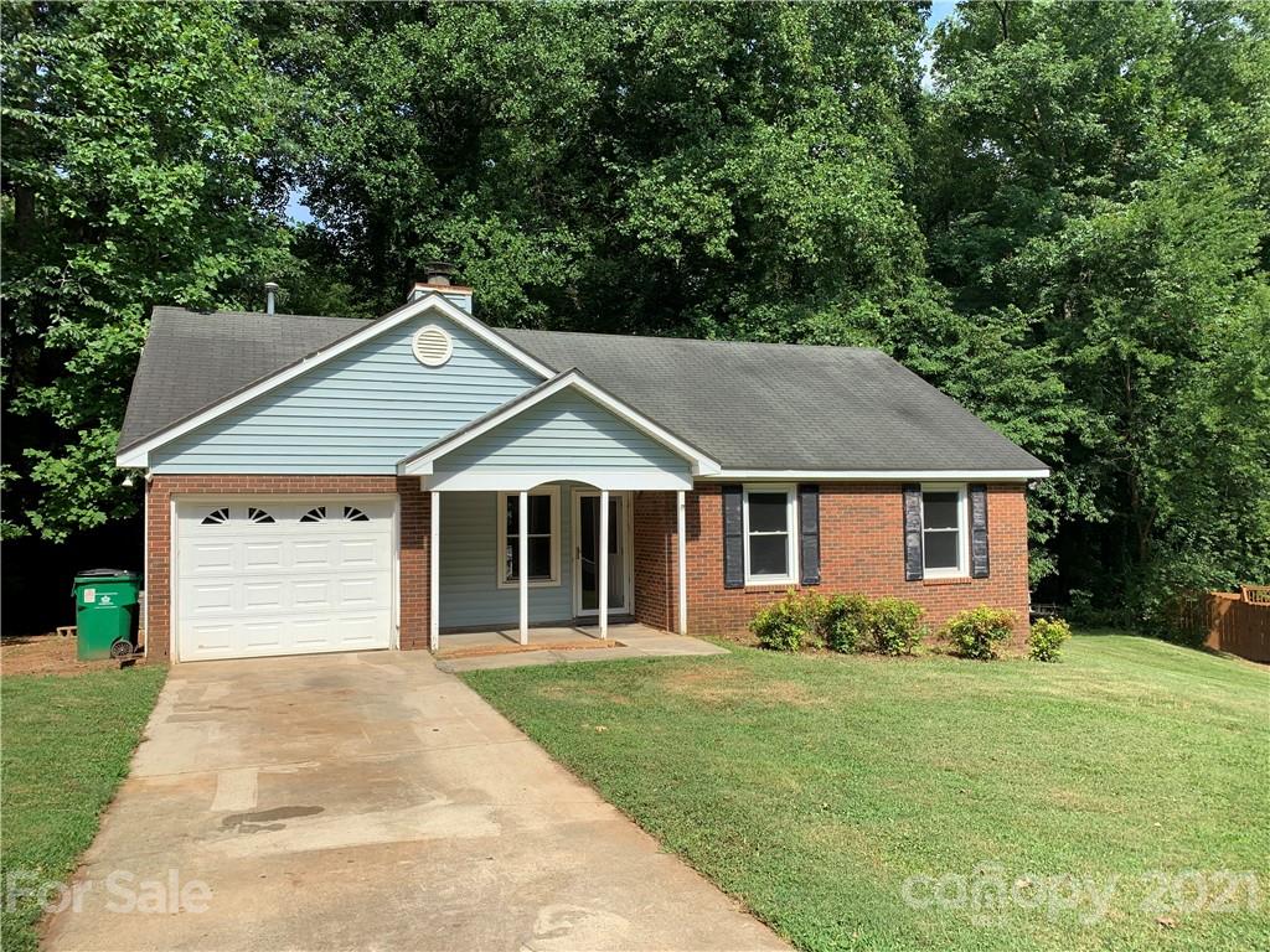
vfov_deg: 53.1
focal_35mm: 26
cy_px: 476
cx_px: 635
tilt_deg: +0.5
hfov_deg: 67.3
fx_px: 954
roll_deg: -0.2
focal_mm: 4.25
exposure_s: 1/1299
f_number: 1.8
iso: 25
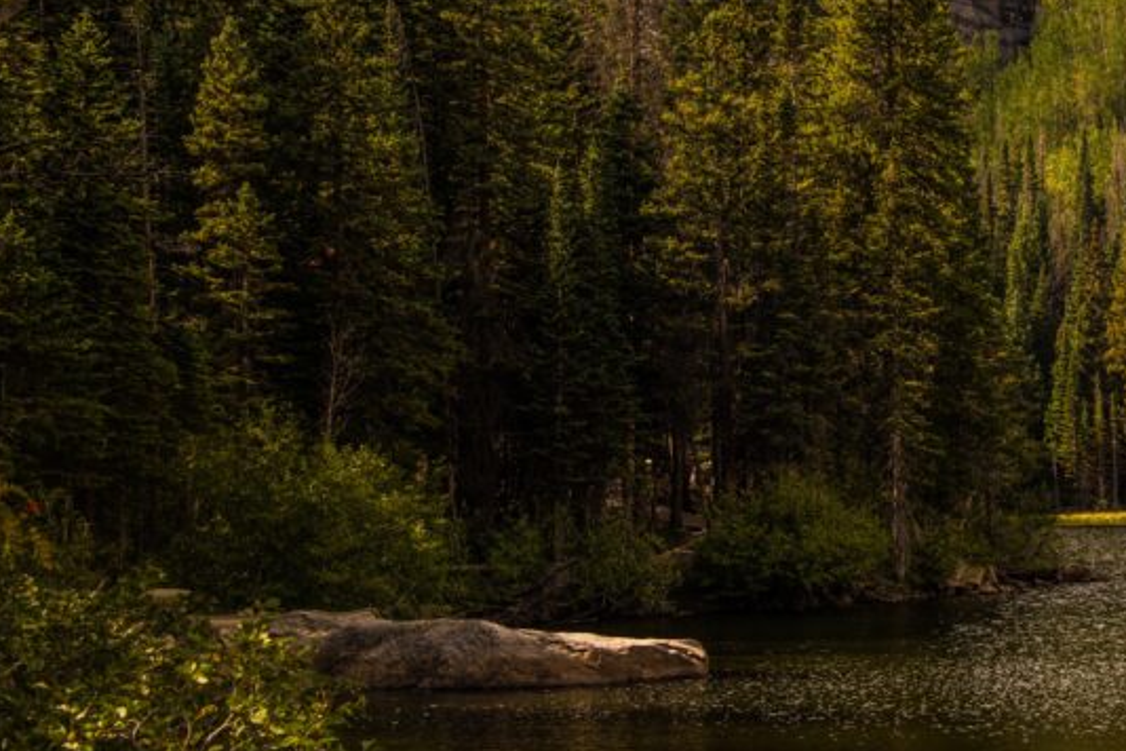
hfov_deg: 16.9
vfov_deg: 11.5
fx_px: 3722
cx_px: 1040
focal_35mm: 119
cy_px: 261
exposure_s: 1/320
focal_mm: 62
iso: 200
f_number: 9
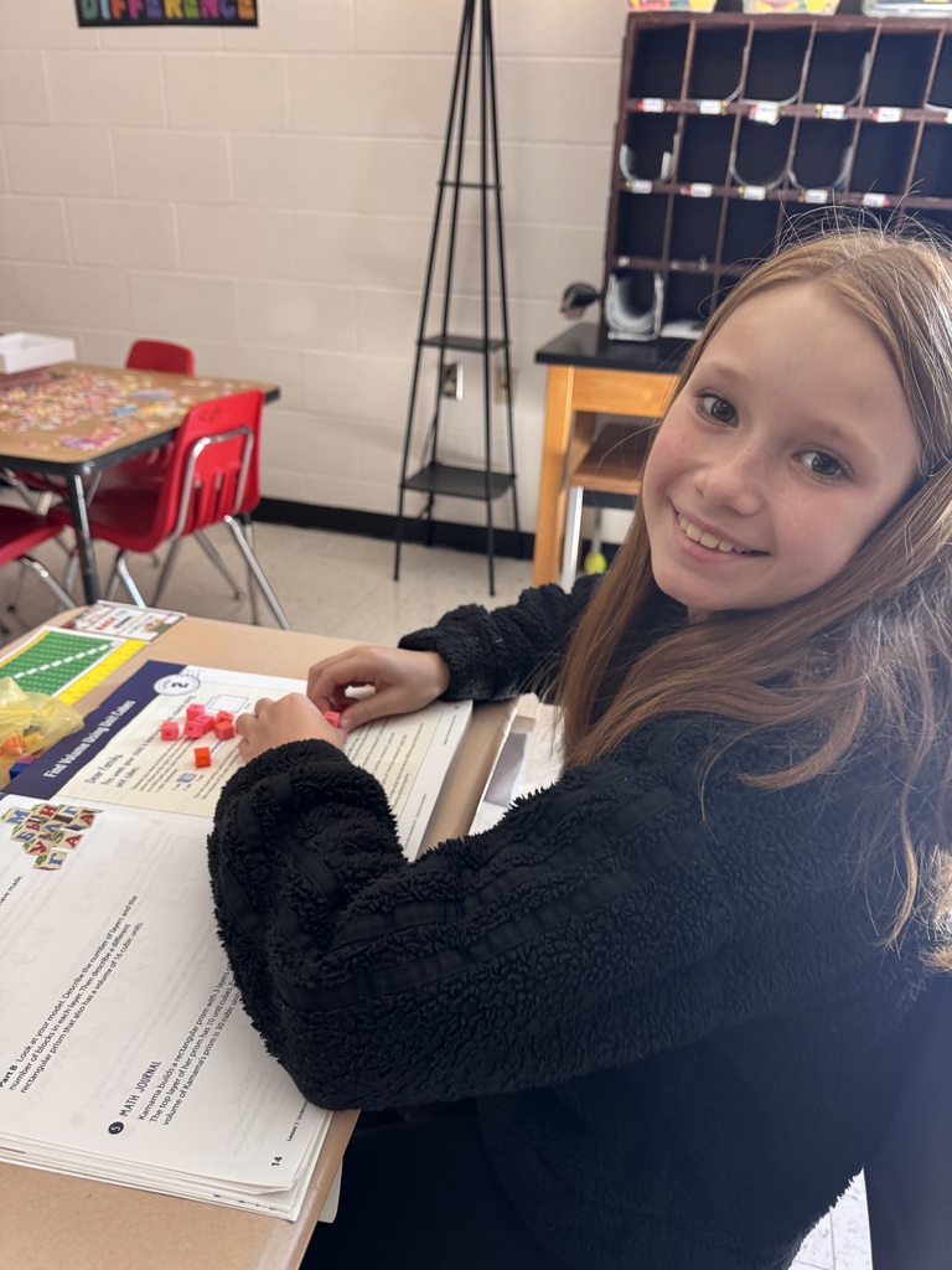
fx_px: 880
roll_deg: -2.5
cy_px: 635
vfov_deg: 71.6
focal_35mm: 24
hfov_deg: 56.8
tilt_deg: -27.3
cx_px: 476
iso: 200
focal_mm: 6.76
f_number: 1.78
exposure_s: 1/105
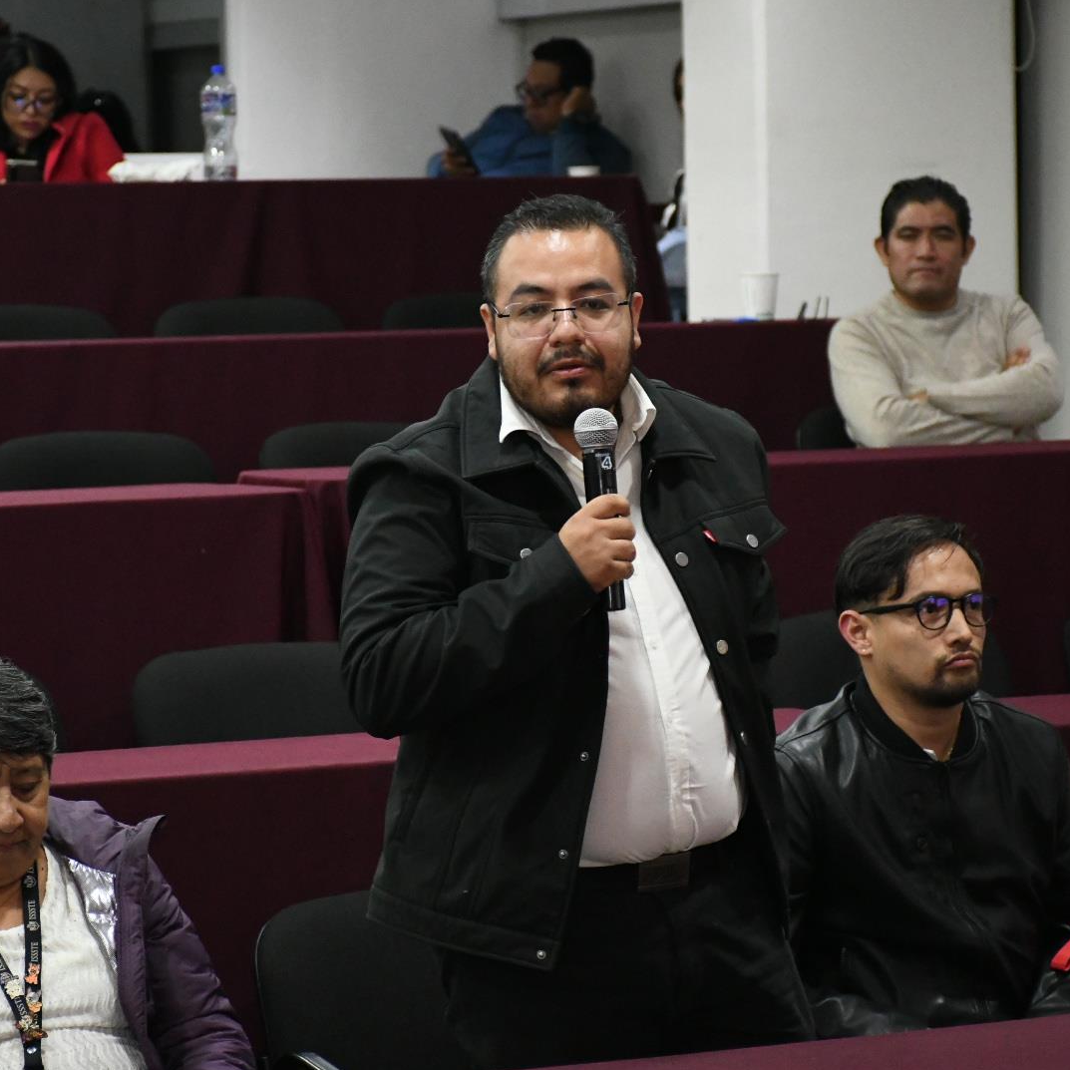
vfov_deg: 11.3
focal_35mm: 154
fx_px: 5386
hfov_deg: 11.3
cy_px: 535
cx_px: 546
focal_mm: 80
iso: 6400
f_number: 5.3
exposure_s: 1/100
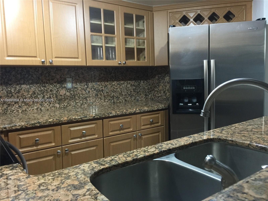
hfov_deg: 61.7
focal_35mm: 29
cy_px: 100
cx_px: 134
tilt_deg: -5.6
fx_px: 225
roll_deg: +1.7
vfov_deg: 48.2
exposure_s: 1/10
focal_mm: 4.15
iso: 100
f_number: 2.2
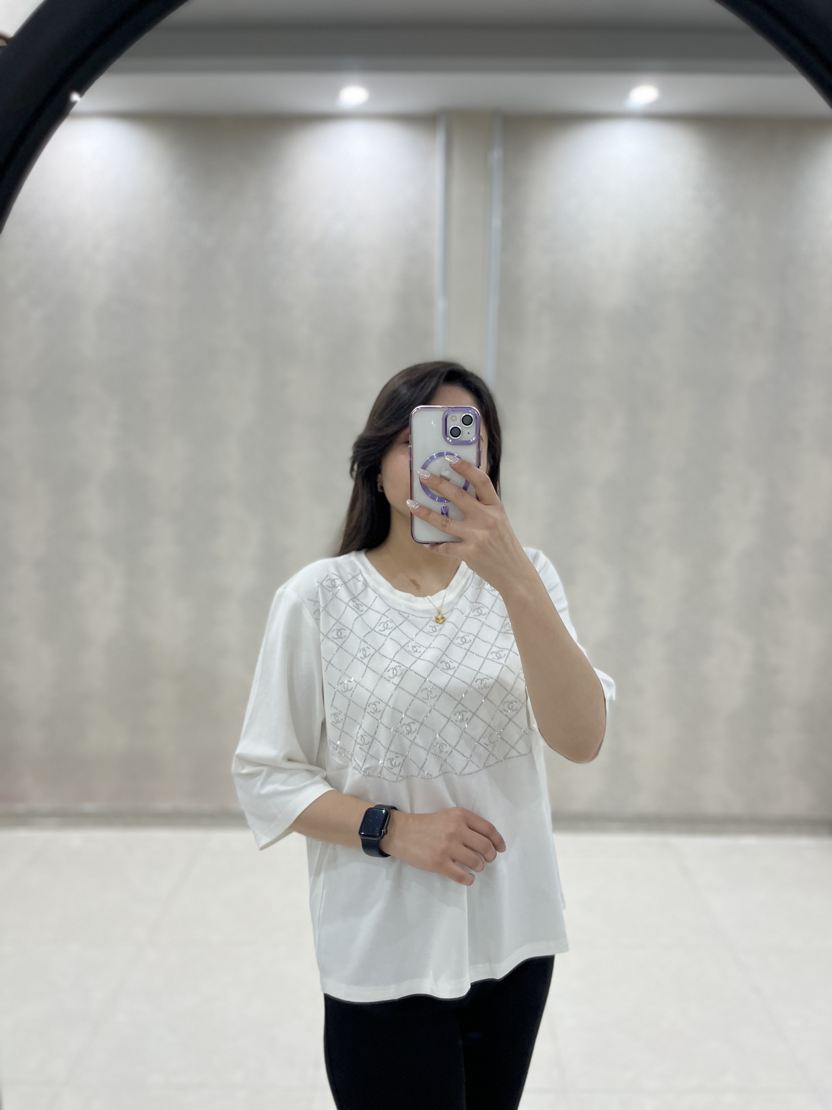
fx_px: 833
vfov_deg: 67.3
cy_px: 555
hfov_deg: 53.1
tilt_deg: -9.5
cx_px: 416
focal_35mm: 26
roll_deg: -0.7
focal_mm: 5.1
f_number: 1.6
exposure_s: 1/100
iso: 80
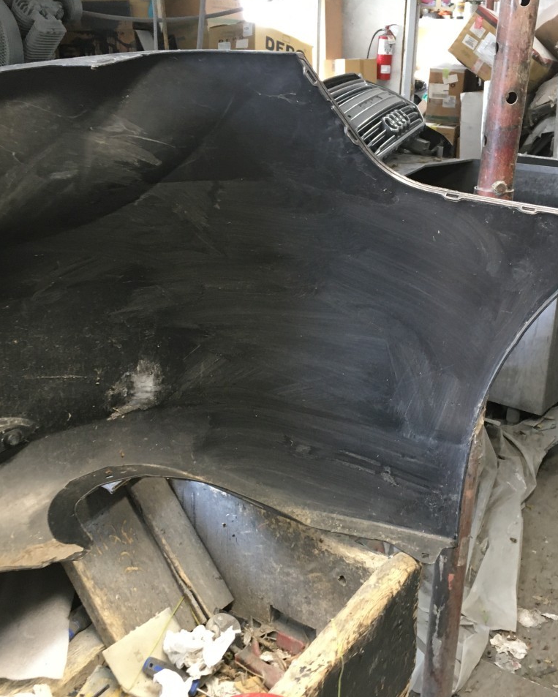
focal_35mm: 38
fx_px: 784
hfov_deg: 39.1
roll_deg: -4.0
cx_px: 314
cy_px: 347
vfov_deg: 47.9
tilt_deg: -19.5
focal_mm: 4.15
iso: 100
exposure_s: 1/30
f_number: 2.2
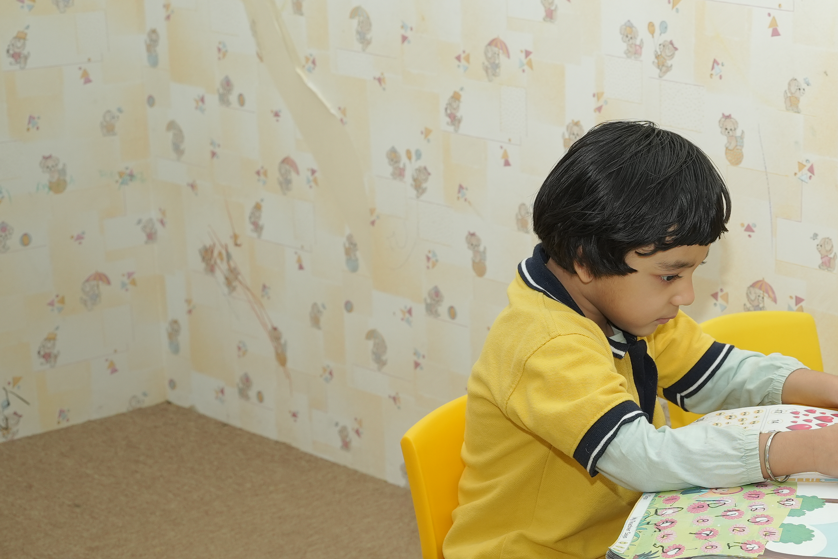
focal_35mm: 85
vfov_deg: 16.0
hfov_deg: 22.3
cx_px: 978
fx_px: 1978
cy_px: 404
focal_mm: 35
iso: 400
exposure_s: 1/100
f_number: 5
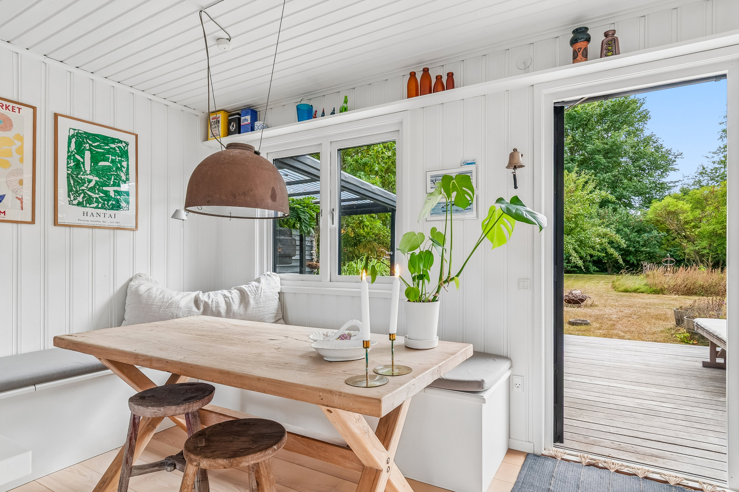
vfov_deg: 67.4
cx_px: 370
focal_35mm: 18
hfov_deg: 90.0
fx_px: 369
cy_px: 246
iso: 200
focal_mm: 12
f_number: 10
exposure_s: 1/40
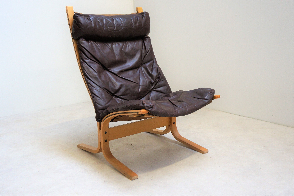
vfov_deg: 39.9
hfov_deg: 57.3
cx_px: 147
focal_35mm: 33
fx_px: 269
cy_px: 98
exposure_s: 1/60
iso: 400
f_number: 4
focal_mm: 22
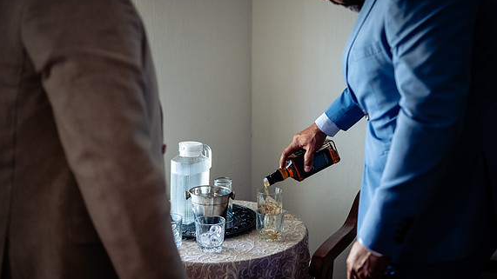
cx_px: 248
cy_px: 146
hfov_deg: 39.2
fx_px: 698
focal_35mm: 53
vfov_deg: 22.6
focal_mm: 48
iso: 2500
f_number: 2.8
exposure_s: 1/200
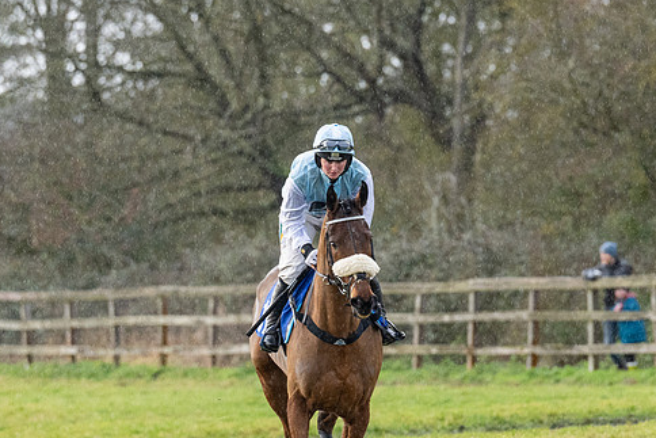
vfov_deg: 3.3
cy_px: 266
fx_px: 7637
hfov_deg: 4.9
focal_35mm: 419
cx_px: 335
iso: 1600
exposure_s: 1/400
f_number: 4
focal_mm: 200
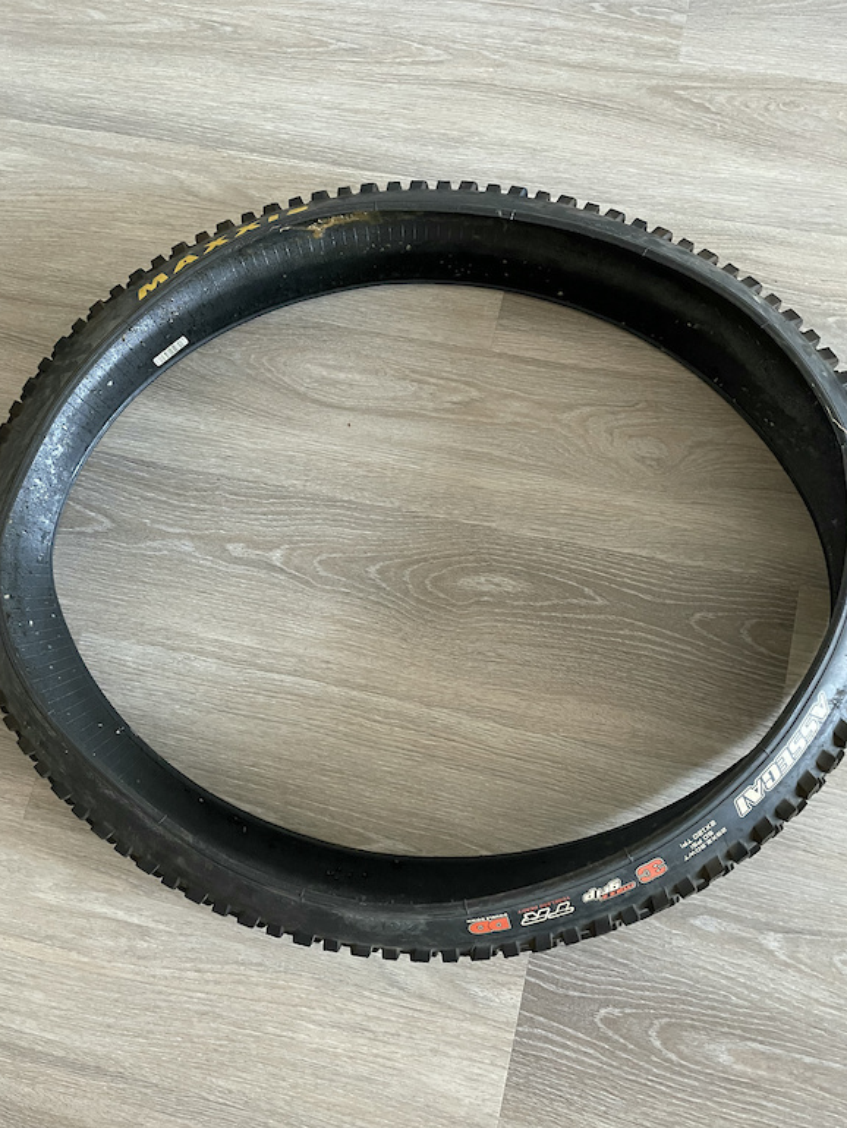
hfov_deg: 51.4
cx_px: 429
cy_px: 580
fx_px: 880
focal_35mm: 27
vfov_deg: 65.3
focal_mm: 4.2
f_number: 1.6
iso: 400
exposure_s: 1/60
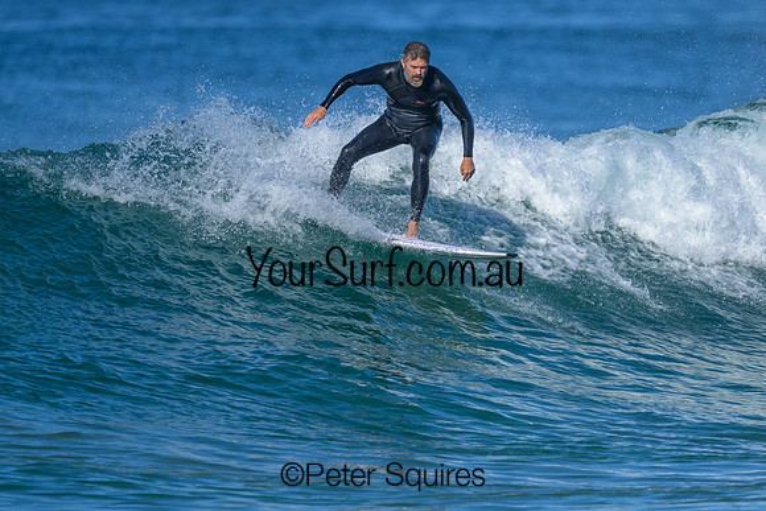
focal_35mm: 1101
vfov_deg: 1.3
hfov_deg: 1.9
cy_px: 249
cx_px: 428
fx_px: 23421
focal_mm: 800
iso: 250
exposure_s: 1/2000
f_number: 6.3
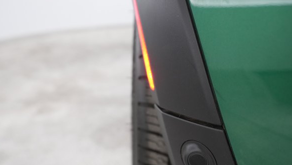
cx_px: 133
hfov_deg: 60.9
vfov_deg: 36.5
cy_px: 104
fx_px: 248
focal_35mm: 32
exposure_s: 1/100
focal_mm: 28
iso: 4000
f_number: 4.5
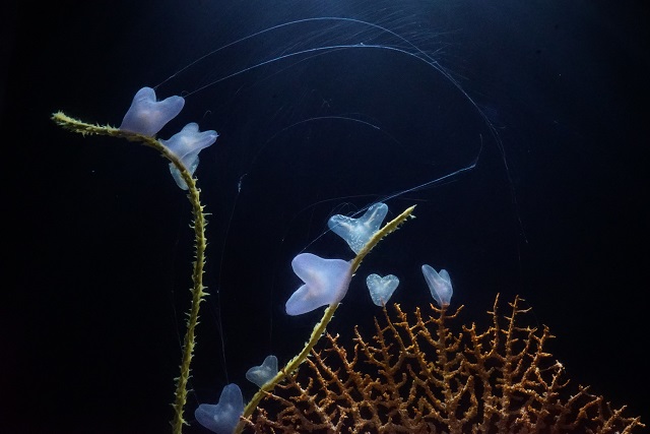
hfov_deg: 39.6
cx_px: 325
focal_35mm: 50
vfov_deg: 27.0
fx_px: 903
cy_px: 217
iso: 20000
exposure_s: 1/80
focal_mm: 50
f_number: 14
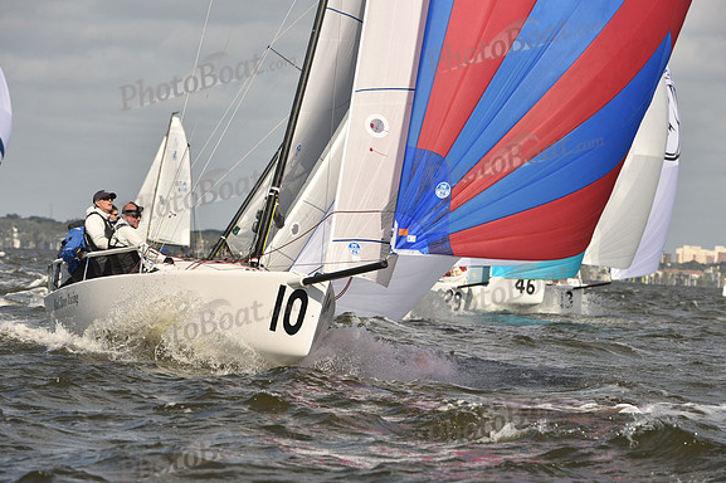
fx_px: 6691
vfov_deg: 4.1
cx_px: 362
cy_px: 242
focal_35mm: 332
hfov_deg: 6.2
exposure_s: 1/1250
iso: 500
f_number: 11
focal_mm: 330
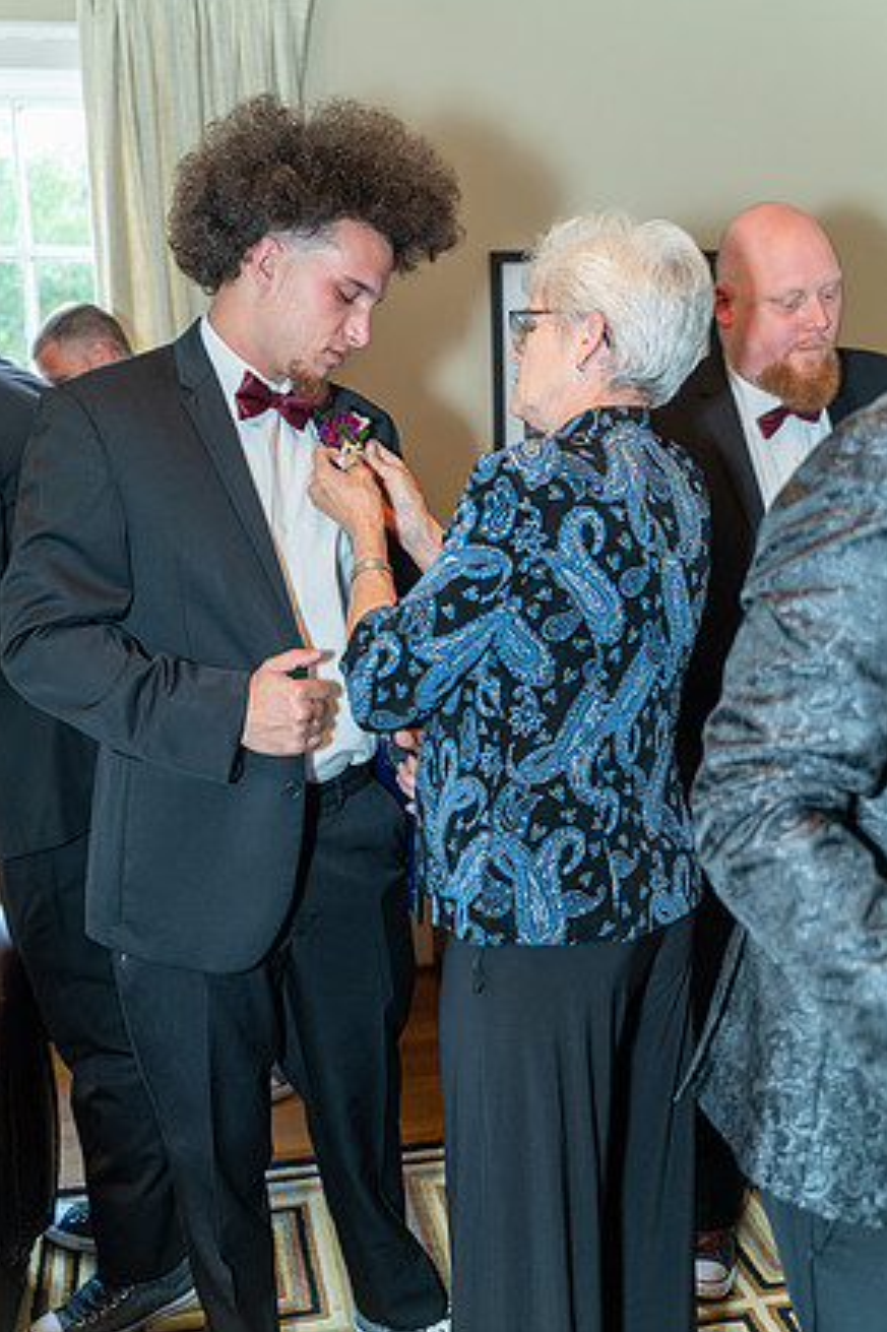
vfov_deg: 54.5
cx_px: 439
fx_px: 1294
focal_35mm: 35
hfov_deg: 37.8
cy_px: 658
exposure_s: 1/50
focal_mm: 34
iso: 1000
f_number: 2.8
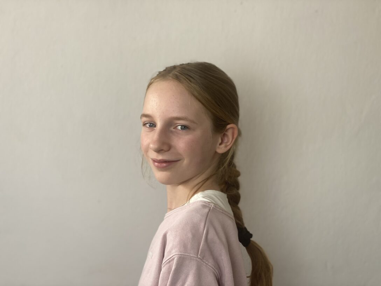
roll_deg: -1.5
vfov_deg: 28.0
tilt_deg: -4.8
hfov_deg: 36.8
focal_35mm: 52
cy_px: 143
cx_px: 190
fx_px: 572
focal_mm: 6
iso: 50
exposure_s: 1/100
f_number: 2
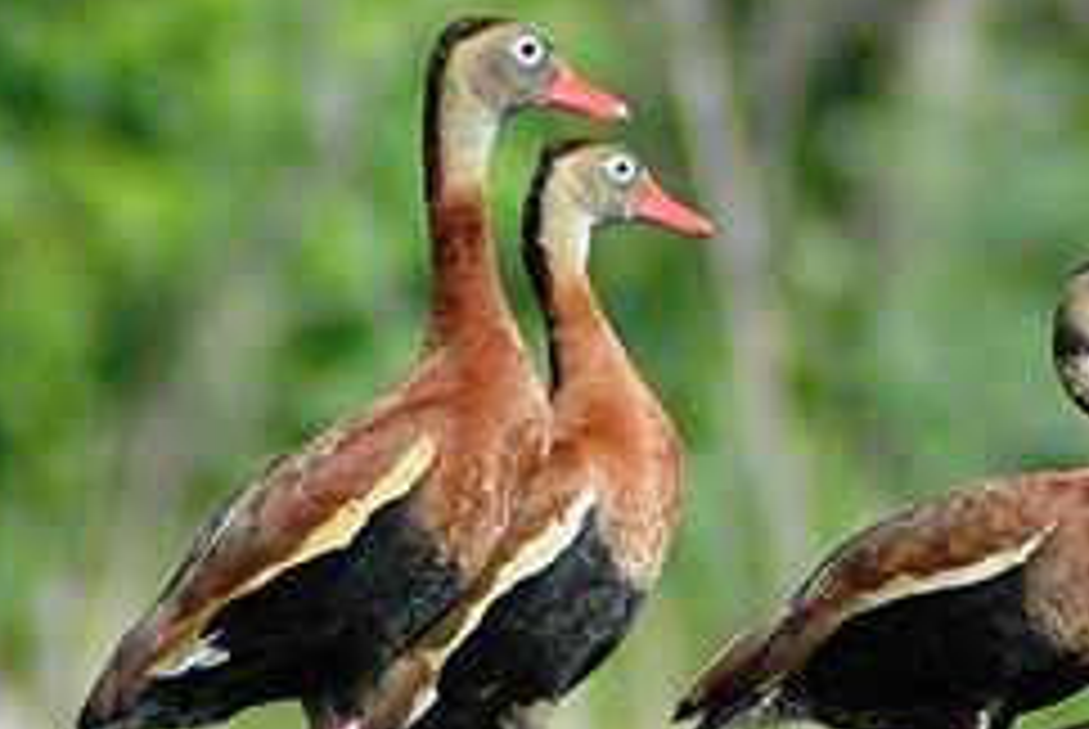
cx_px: 882
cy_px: 484
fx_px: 25350
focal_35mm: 837
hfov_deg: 2.5
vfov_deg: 1.6
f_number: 5.6
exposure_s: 1/750
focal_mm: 300
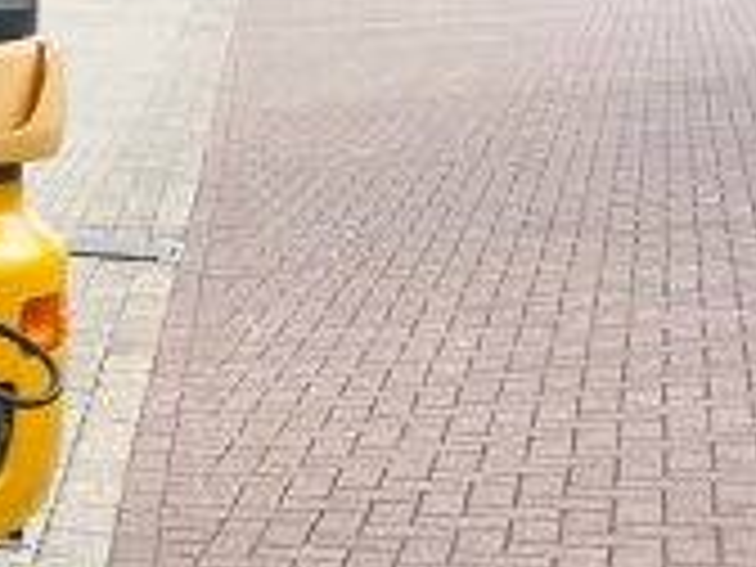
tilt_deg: +2.2
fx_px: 2162
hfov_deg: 16.1
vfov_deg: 14.4
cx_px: -680
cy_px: -148
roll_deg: +1.7
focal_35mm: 99
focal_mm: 5.7
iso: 50
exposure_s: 1/2252
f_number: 1.5
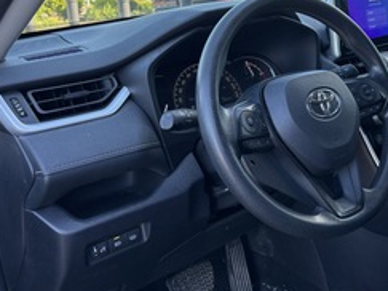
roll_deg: +1.4
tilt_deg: -13.2
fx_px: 504
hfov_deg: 40.6
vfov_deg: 31.6
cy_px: 74
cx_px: 303
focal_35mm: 45
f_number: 1.6
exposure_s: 1/141
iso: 40
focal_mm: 5.96
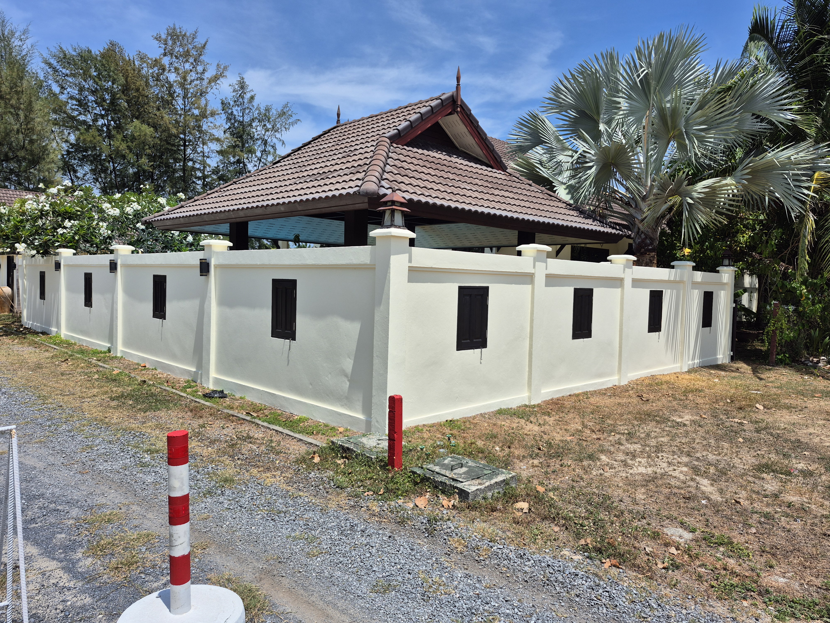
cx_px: 415
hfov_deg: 73.9
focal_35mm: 23
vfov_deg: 58.9
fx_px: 551
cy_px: 312
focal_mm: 5.4
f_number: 1.8
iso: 25
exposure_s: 1/2712
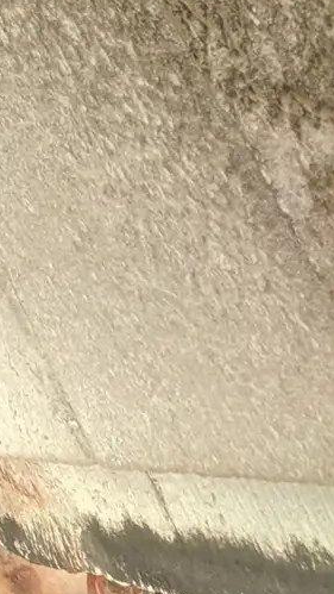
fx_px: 1903
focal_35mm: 121
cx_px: -612
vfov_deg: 14.8
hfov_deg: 8.6
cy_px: -570
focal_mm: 4.67
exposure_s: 1/100
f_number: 2
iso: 62
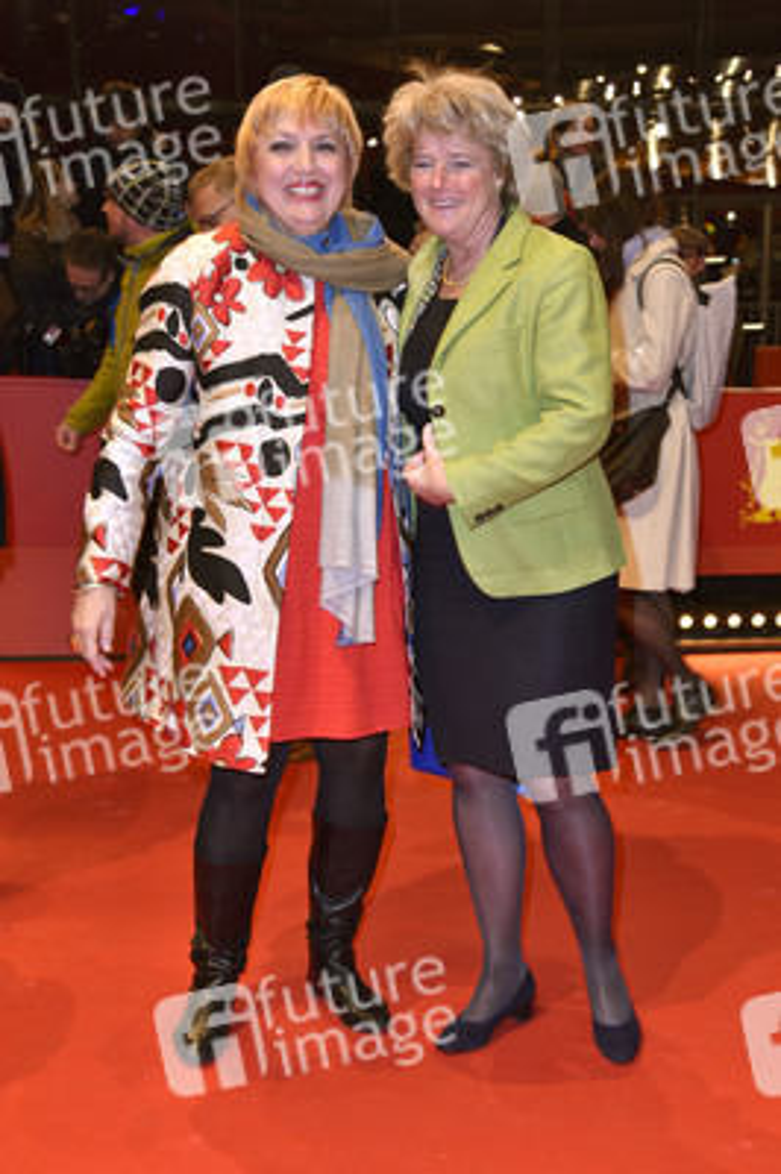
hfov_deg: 29.8
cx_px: 390
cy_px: 587
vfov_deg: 43.6
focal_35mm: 45
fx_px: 1467
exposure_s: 1/80
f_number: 5.6
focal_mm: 45
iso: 400
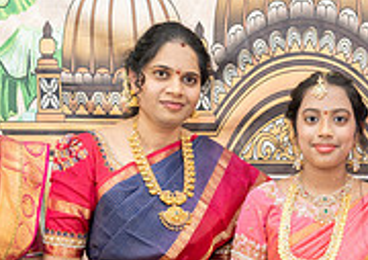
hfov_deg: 20.0
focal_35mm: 99
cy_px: 269
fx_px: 1030
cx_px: 308
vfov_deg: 14.1
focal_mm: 28.5
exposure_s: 1/160
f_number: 3.2
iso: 640
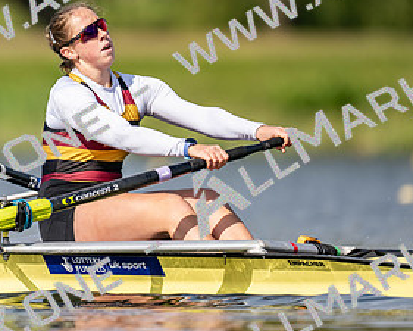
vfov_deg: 1.3
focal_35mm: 1164
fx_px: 14233
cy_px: 99
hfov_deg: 1.7
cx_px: 66
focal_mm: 600
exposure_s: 1/2500
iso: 250
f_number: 4
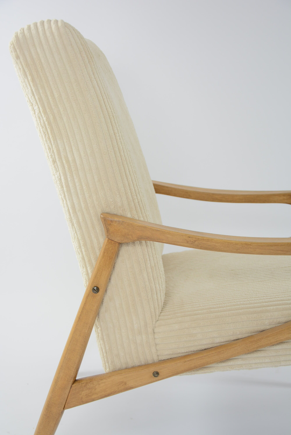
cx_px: 146
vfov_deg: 35.0
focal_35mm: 57
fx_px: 690
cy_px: 218
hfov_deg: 23.8
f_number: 5.6
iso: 400
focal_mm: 38
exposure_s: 1/125
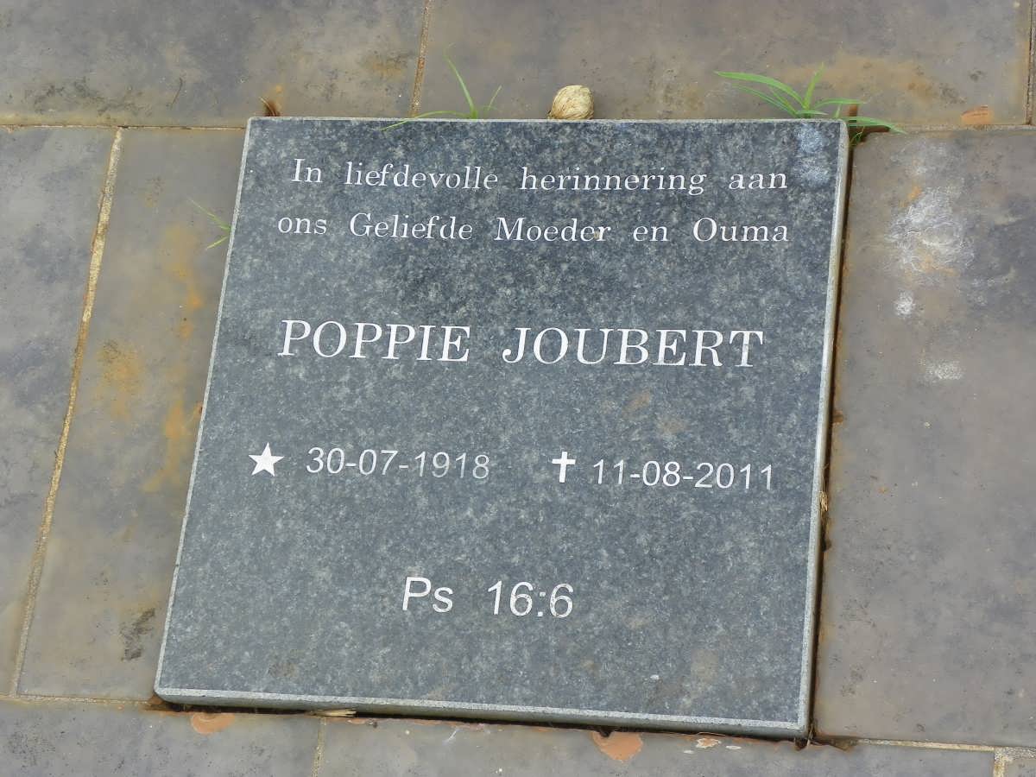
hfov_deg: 22.5
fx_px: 2604
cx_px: 518
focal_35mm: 87
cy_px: 388
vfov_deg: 17.0
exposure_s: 1/200
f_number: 4
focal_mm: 15.5
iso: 64
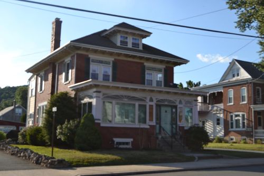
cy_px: 88
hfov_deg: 42.3
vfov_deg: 28.9
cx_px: 132
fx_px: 341
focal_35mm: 46
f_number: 7.1
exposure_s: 1/200
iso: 100
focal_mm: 31
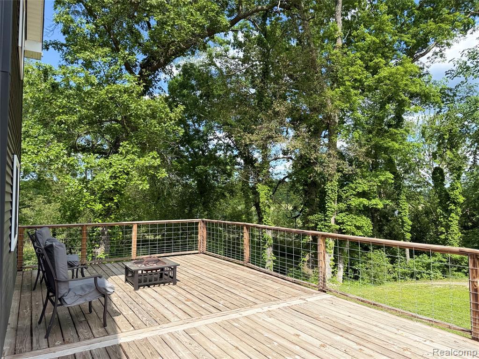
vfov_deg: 56.8
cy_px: 180
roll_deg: +0.4
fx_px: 332
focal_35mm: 24
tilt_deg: +3.4
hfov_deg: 71.6
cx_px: 240
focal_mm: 6.76
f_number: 1.78
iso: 80
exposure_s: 1/2232
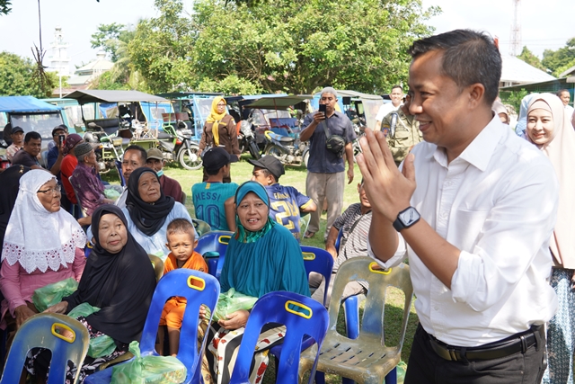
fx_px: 575
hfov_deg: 53.1
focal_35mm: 36
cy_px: 192
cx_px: 288
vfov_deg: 36.9
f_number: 4
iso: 100
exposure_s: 1/200
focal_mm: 24
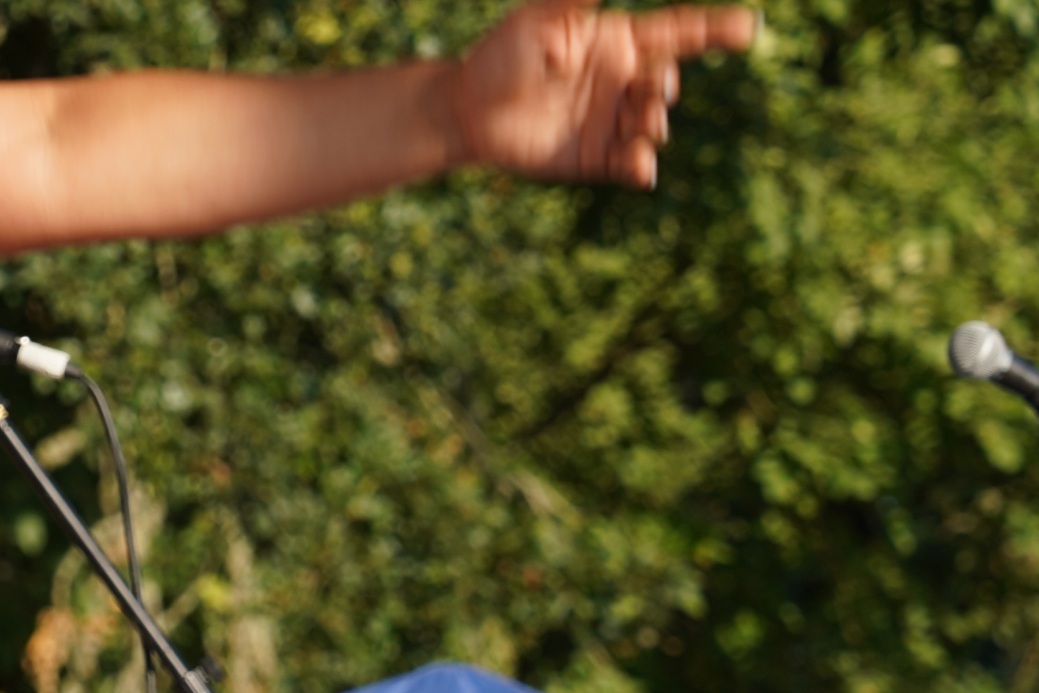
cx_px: -604
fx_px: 10880
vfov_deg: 3.6
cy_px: 432
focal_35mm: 377
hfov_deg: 5.4
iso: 100
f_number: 6.3
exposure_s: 1/200
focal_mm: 105
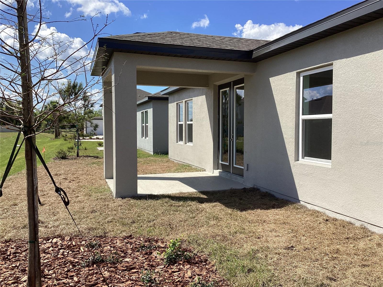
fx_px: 343
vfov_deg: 45.4
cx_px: 192
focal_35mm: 31
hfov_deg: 58.4
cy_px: 144
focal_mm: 3.3
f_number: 2.4
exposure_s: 1/1359
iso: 25
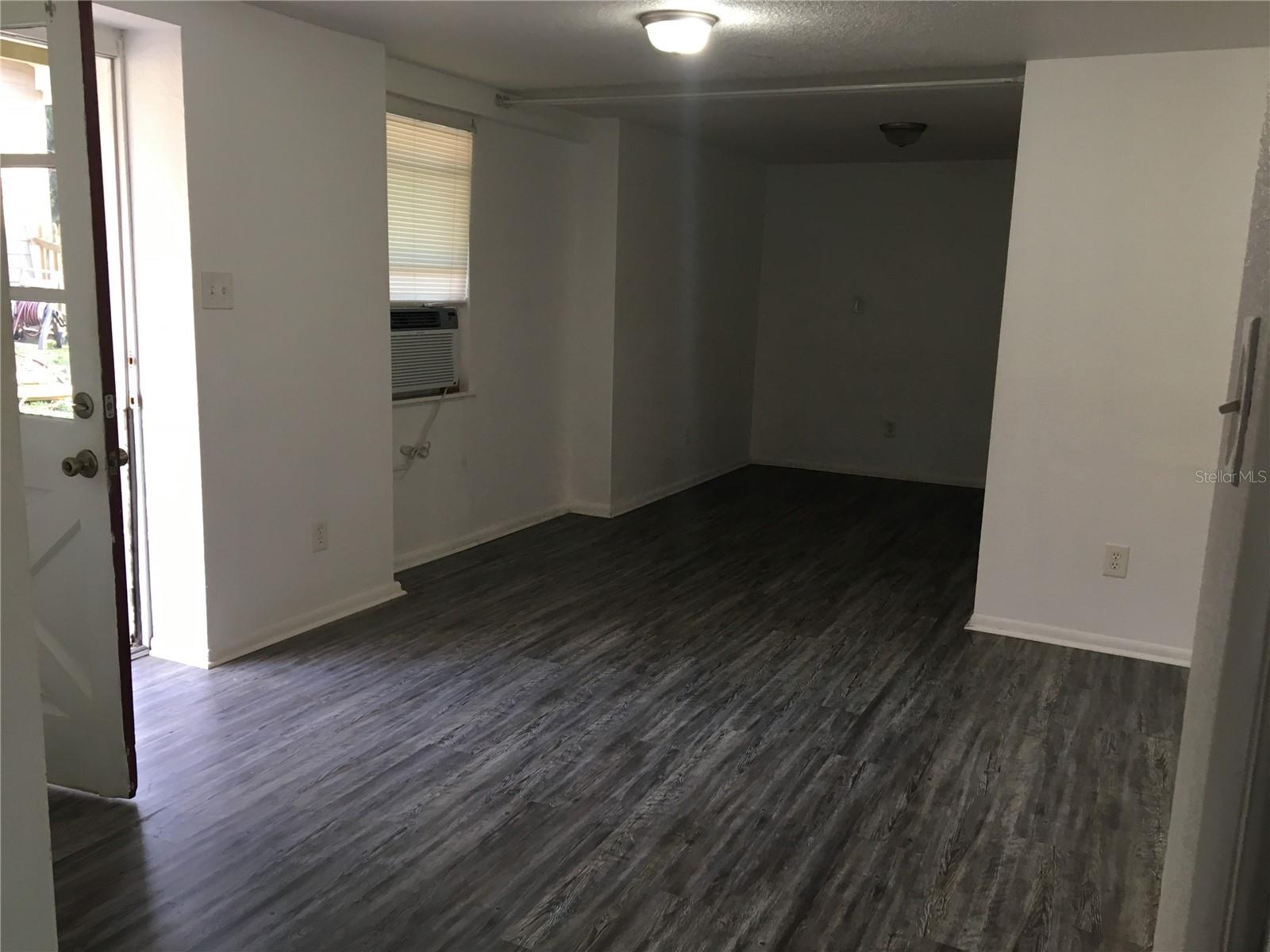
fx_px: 1064
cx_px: 635
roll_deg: -1.3
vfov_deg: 48.2
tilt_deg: -10.1
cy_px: 476
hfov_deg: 61.7
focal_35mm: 29
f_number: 2.2
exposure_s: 1/30
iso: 64
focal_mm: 4.15
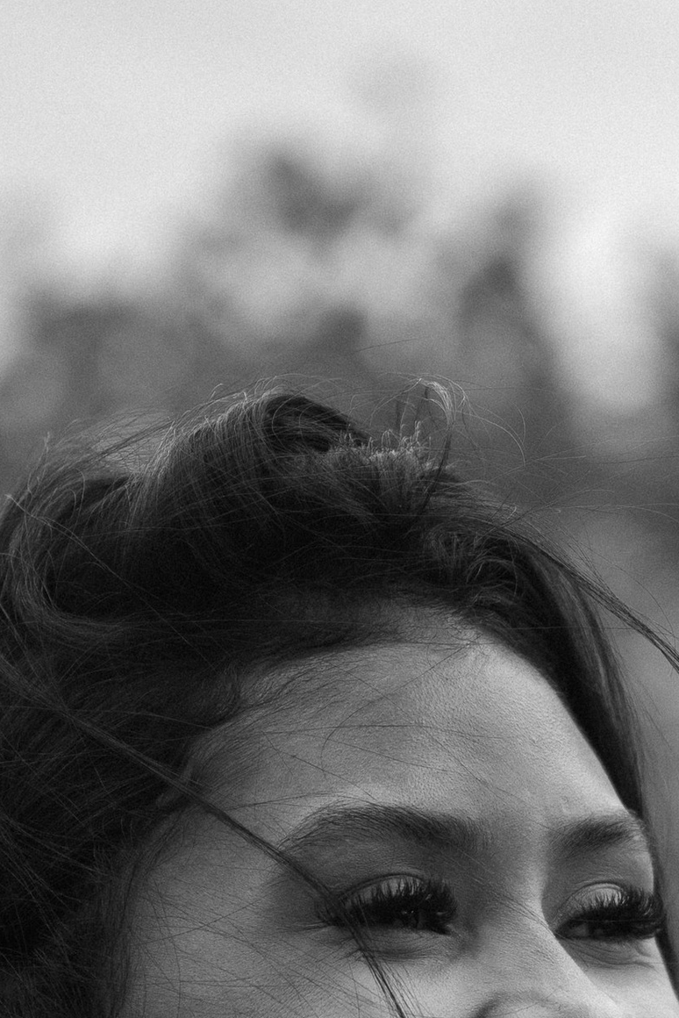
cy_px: 1412
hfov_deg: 4.9
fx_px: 7860
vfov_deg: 7.3
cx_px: 489
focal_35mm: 278
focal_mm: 56
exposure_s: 1/400
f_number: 1.7
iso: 100
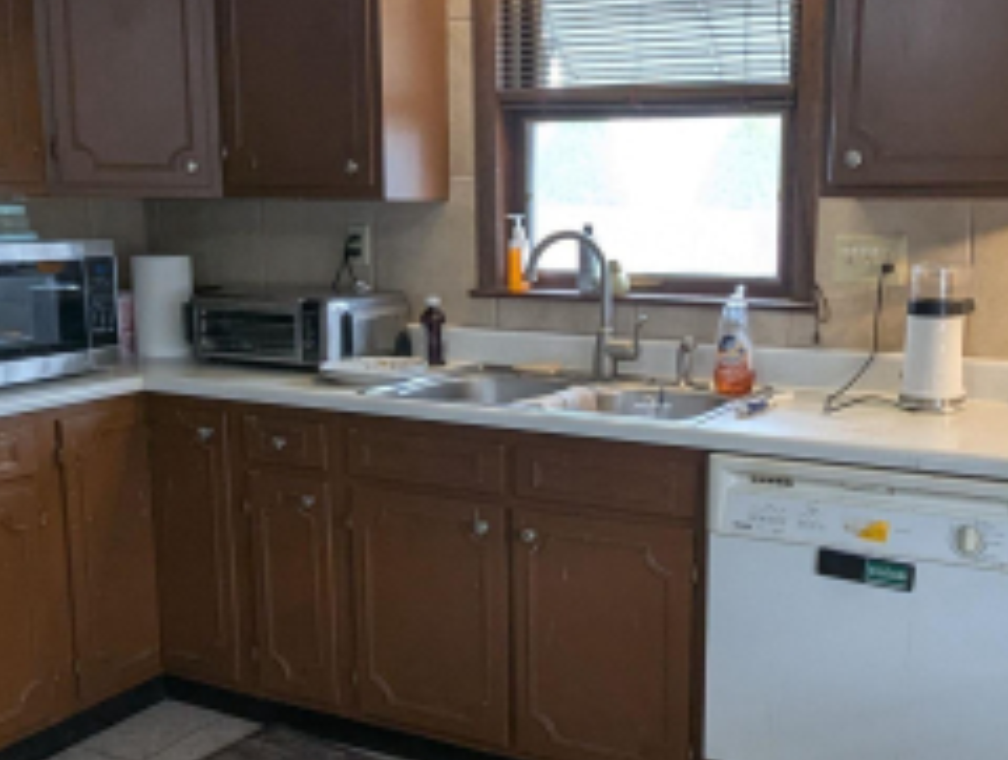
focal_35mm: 36
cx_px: 575
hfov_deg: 51.1
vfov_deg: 39.8
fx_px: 1050
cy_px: 411
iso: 58
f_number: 2.2
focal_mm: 1.95
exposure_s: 1/30
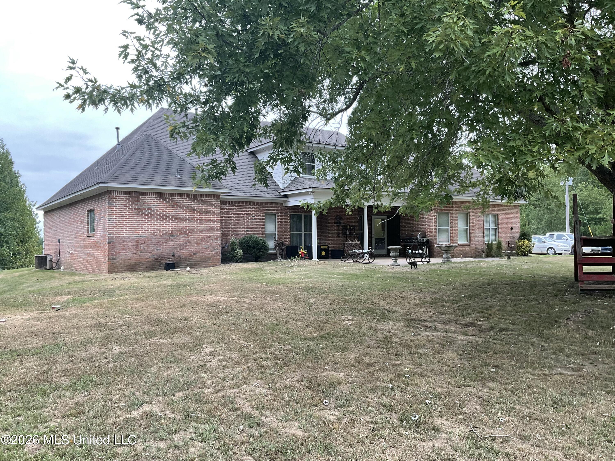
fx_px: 515
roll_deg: -0.8
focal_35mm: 29
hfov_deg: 61.7
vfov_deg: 48.2
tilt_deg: +0.9
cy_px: 230
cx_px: 308
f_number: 1.8
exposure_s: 1/120
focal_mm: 3
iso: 40
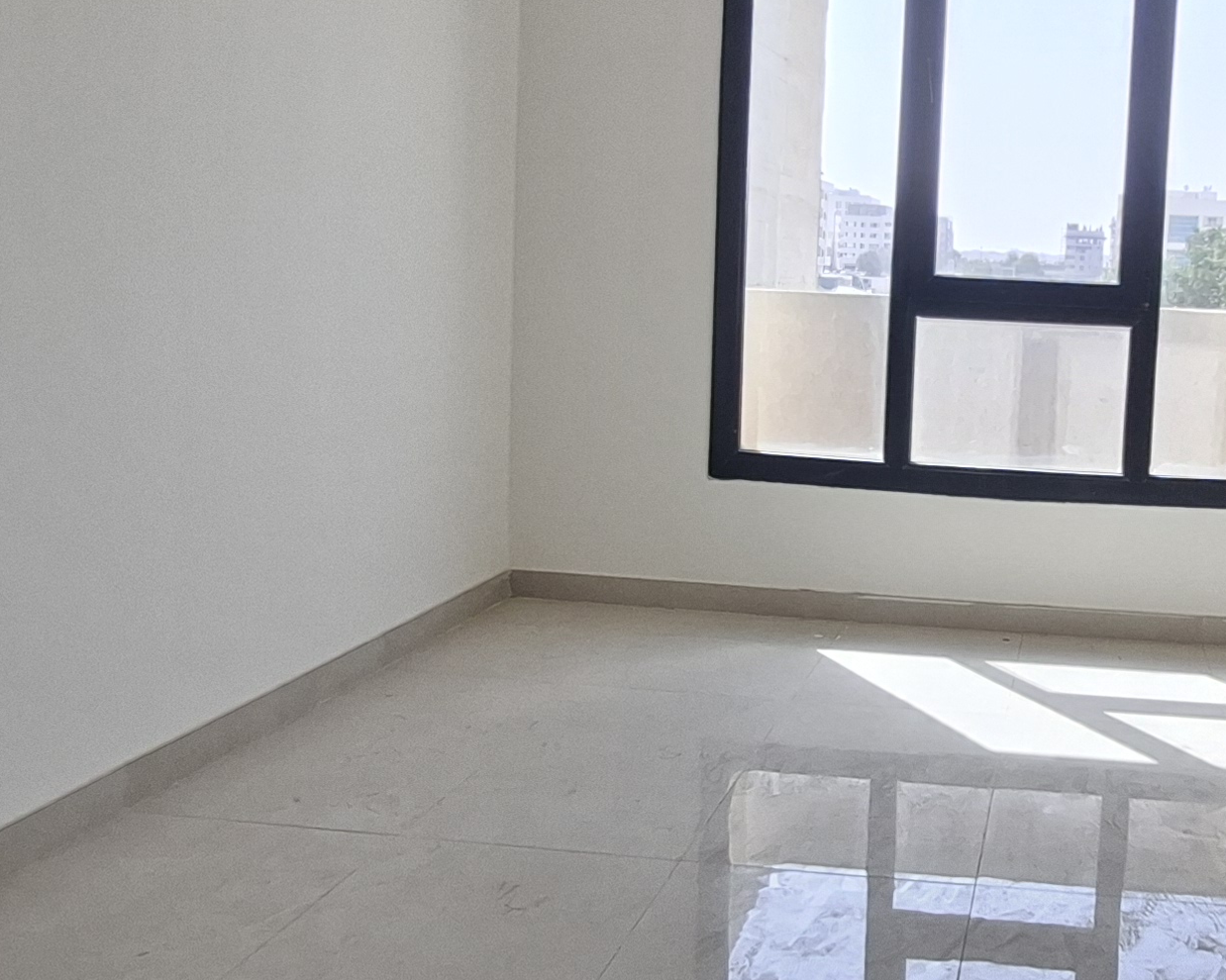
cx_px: 923
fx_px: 1487
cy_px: 412
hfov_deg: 43.3
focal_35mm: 41
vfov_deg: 36.4
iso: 50
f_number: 2.2
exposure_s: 1/40
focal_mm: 1.74
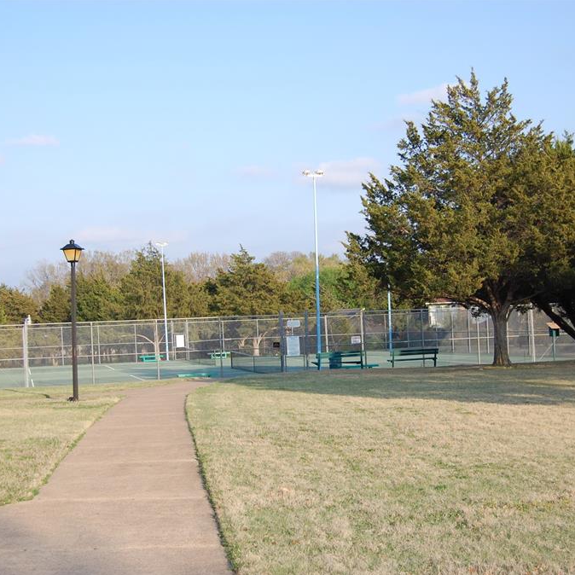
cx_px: 292
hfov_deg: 29.6
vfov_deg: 29.6
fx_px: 1090
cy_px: 288
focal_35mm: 58
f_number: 5.6
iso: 200
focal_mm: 30
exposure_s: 1/500
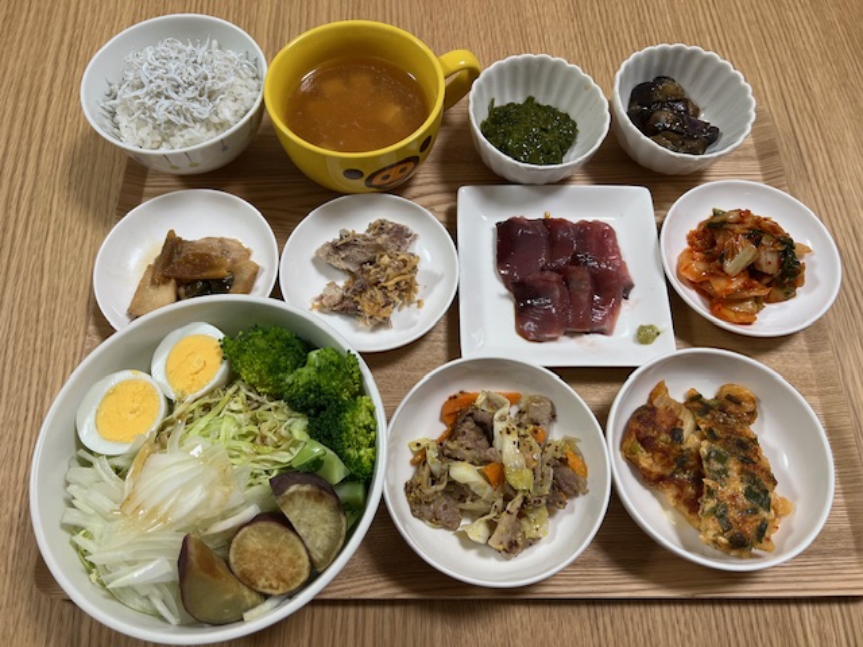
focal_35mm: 26
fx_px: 648
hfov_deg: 67.3
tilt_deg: -66.0
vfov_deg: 53.1
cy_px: 324
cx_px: 432
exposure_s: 1/100
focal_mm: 5.7
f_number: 1.5
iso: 80
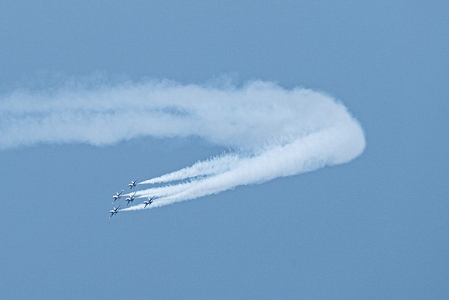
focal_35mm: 822
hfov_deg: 2.5
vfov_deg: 1.7
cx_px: 170
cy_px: 113
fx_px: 10253
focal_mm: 400
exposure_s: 1/1600
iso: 800
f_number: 10
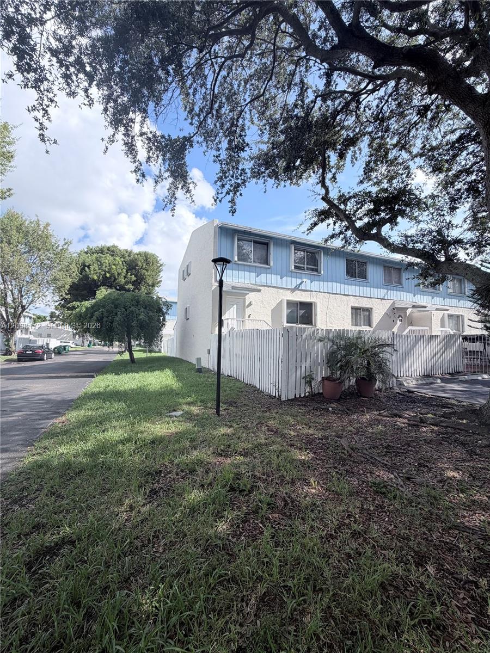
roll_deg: -0.7
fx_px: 264
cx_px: 245
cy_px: 326
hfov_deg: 85.7
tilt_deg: +5.5
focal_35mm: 14
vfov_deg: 102.1
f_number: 2.2
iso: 32
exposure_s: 1/770
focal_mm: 2.22
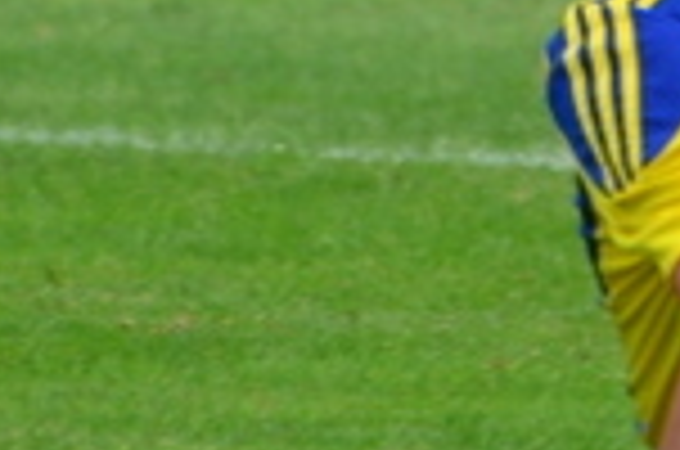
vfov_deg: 0.4
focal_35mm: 3587
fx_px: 67611
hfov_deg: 0.6
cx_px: 2063
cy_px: -430
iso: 250
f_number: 5.6
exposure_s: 1/500
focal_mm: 300
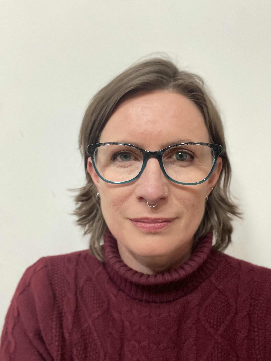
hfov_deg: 46.8
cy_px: 180
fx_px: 313
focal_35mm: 30
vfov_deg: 60.0
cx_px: 136
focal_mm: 2.71
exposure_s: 1/37
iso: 400
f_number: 2.2
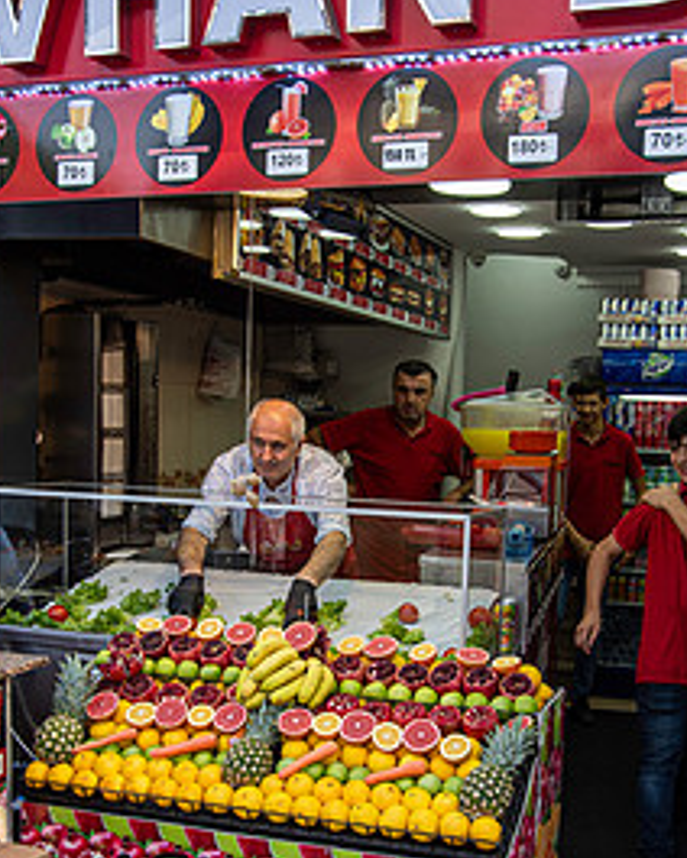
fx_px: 1296
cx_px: 363
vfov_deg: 36.4
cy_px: 557
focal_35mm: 51
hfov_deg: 29.7
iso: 200
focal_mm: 32
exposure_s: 1/125
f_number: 8
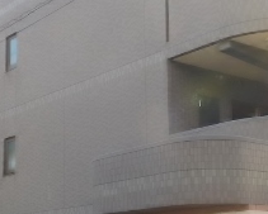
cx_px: 171
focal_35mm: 83
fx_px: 659
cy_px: 132
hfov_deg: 22.9
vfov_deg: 18.5
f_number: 3.2
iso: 125
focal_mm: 4.9
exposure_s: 1/400
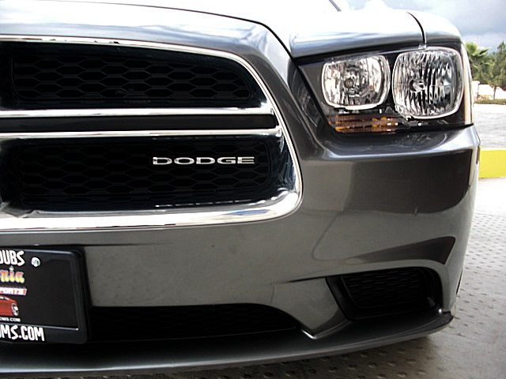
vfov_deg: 39.7
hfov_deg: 51.4
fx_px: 526
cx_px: 253
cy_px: 190
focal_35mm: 36
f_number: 2.8
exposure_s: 1/100
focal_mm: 6.3
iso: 50
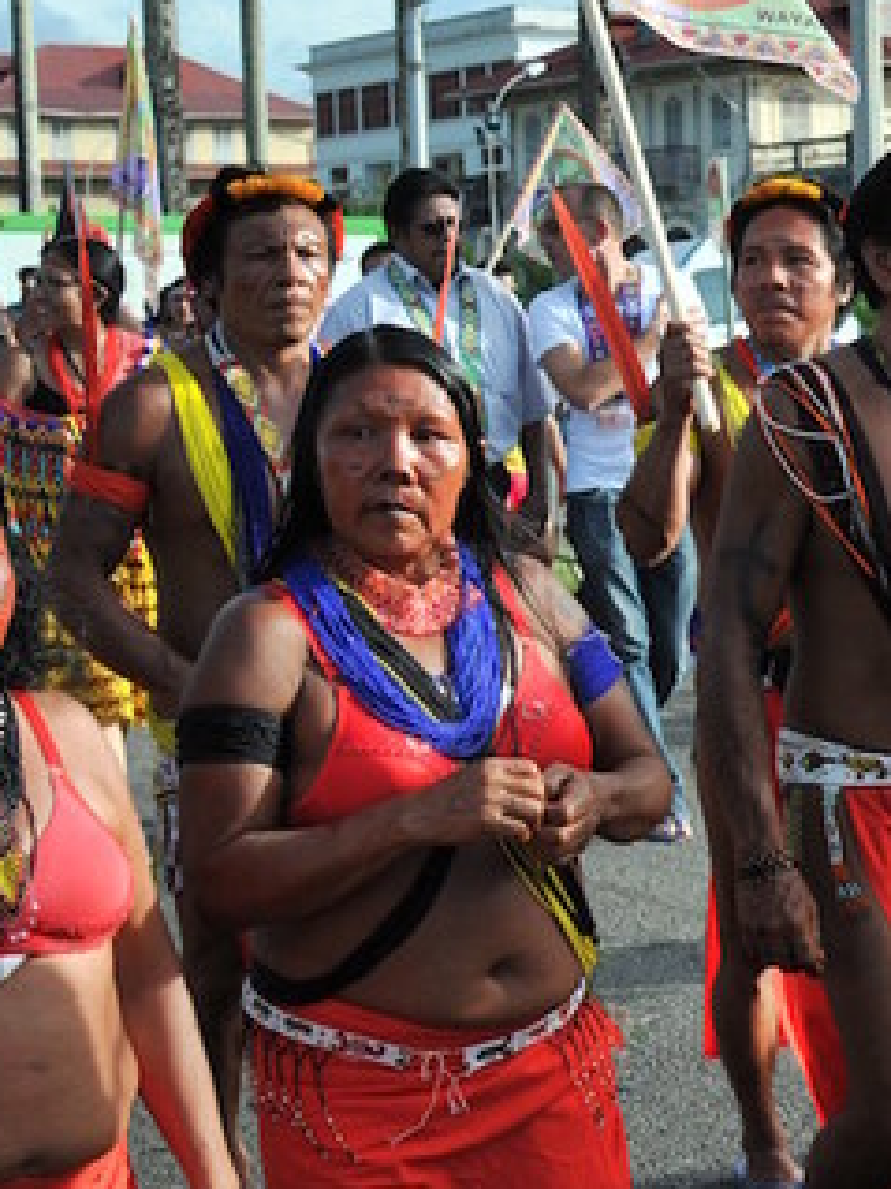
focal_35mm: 78
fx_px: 2679
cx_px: 1227
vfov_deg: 25.0
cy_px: 634
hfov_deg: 17.5
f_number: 3.5
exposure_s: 1/2000
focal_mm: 24
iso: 320
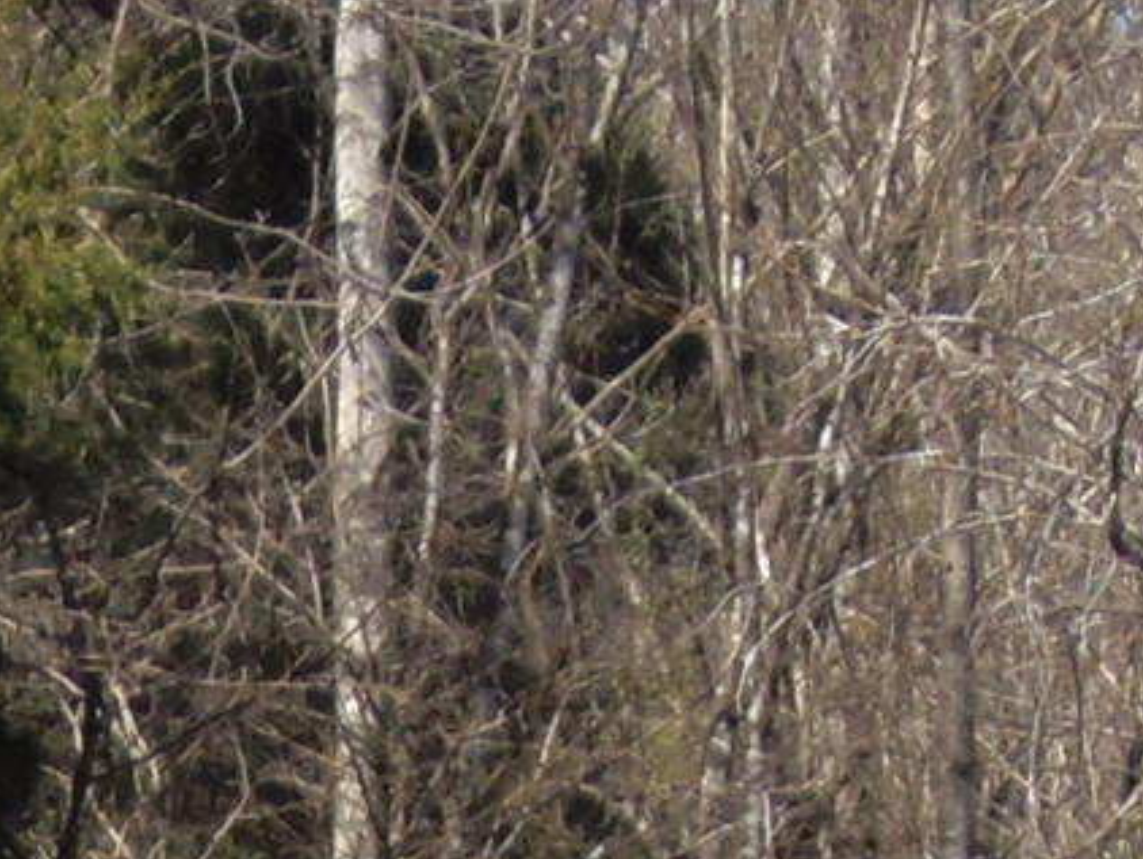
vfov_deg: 4.2
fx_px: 11497
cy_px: 2200
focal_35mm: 348
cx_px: -322
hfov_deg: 5.7
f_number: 3.8
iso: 64
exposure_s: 1/400
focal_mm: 9.1
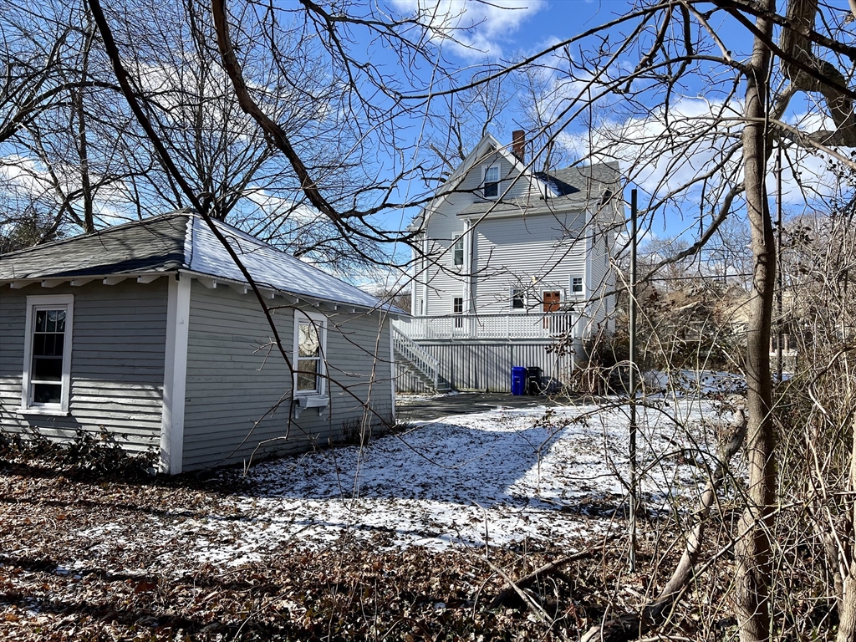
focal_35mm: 26
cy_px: 321
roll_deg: -0.5
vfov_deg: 53.1
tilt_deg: +4.3
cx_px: 428
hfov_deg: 67.3
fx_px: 643
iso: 50
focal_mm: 5.7
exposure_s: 1/3077
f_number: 1.5
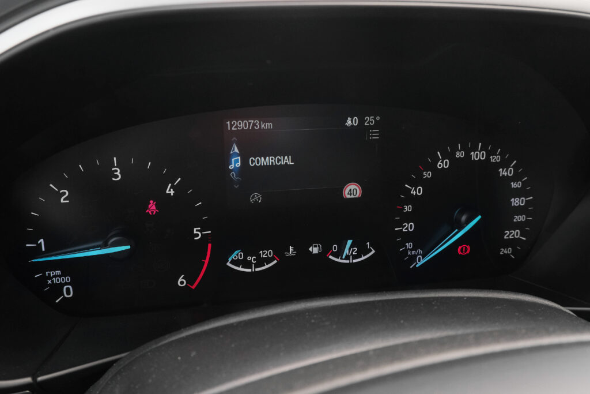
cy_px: 197
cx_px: 295
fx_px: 475
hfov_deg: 63.7
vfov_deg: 45.0
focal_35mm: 29
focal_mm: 19.2
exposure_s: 1/160
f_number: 8
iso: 2000
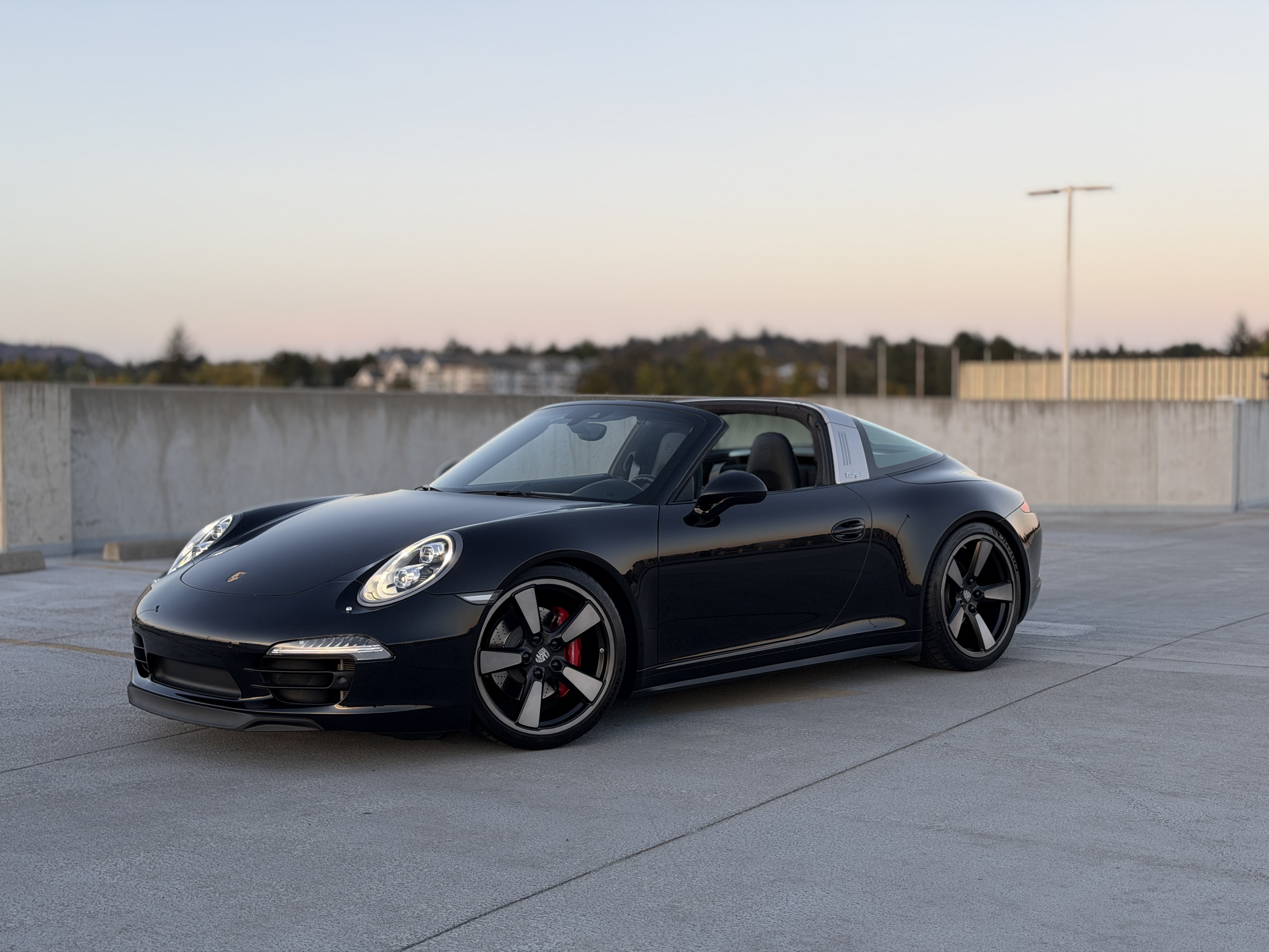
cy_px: 476
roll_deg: -0.5
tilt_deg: -2.0
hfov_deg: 39.7
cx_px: 634
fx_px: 1760
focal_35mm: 48
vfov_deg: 30.3
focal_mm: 6.76
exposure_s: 1/208
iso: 64
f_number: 1.78
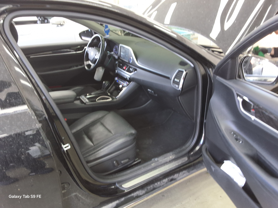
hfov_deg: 63.4
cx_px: 139
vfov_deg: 49.7
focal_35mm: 28
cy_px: 104
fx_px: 225
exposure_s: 1/40
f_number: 1.9
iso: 80
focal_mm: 2.91
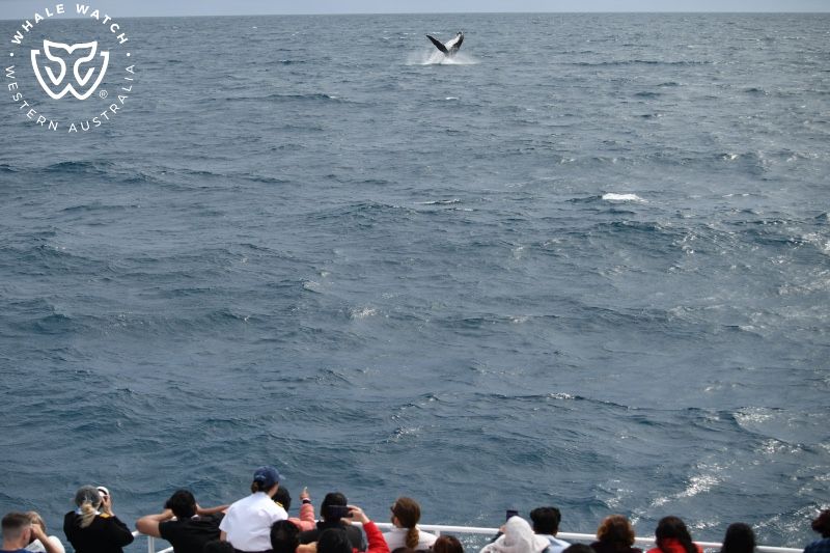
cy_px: 276
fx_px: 1383
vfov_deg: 22.6
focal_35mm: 60
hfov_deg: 33.4
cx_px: 415
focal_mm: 60
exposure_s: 1/8000
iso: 640
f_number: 5
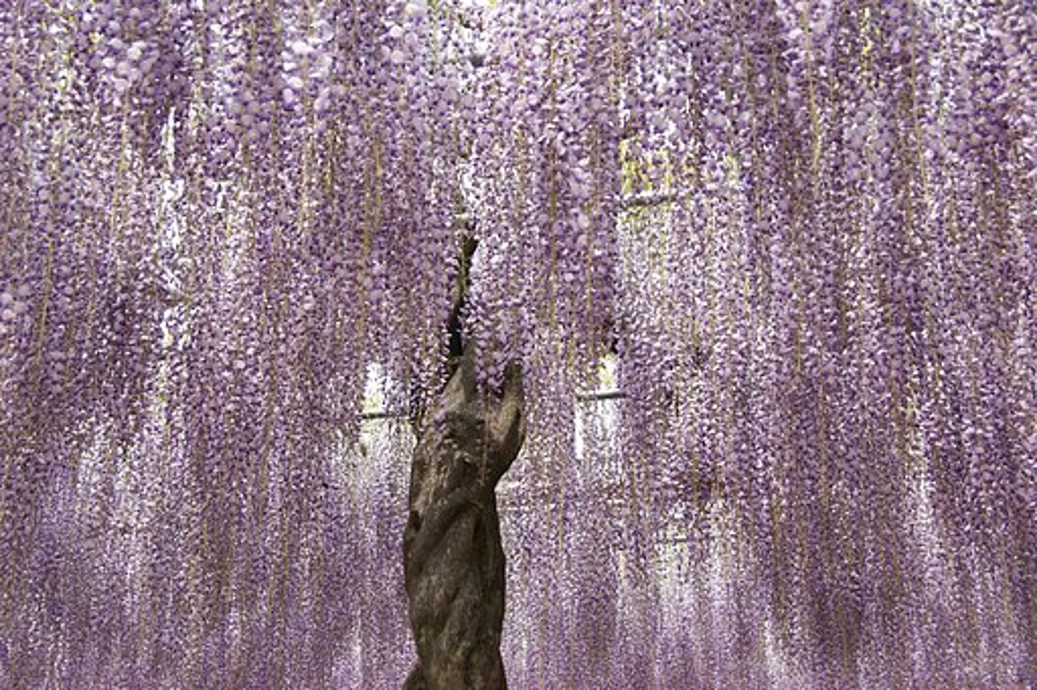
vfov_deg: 25.7
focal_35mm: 52
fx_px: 1512
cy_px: 345
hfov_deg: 37.9
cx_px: 518
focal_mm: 35
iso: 100
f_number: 5.6
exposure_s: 1/200
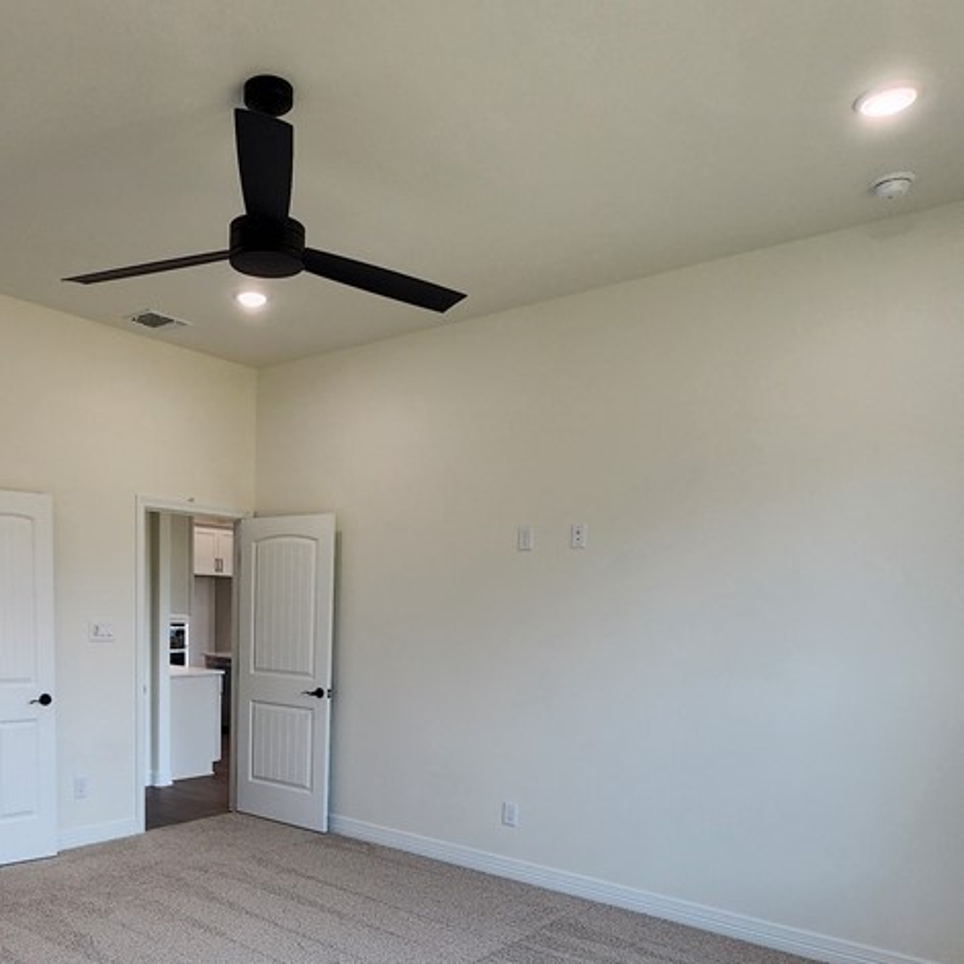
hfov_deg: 61.8
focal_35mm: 25
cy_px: 720
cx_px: 342
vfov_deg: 59.6
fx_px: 788
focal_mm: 2.2
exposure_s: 1/120
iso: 80
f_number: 2.2
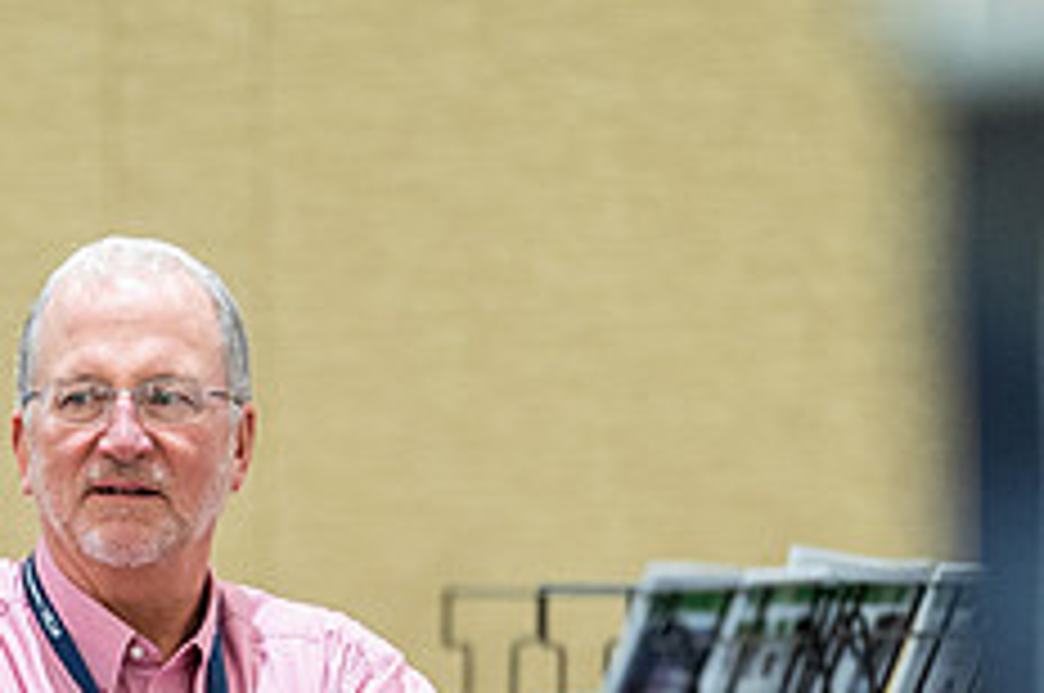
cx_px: 117
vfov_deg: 2.7
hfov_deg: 4.1
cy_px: 677
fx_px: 14509
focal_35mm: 501
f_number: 2.8
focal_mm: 200
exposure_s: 1/160
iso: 3200
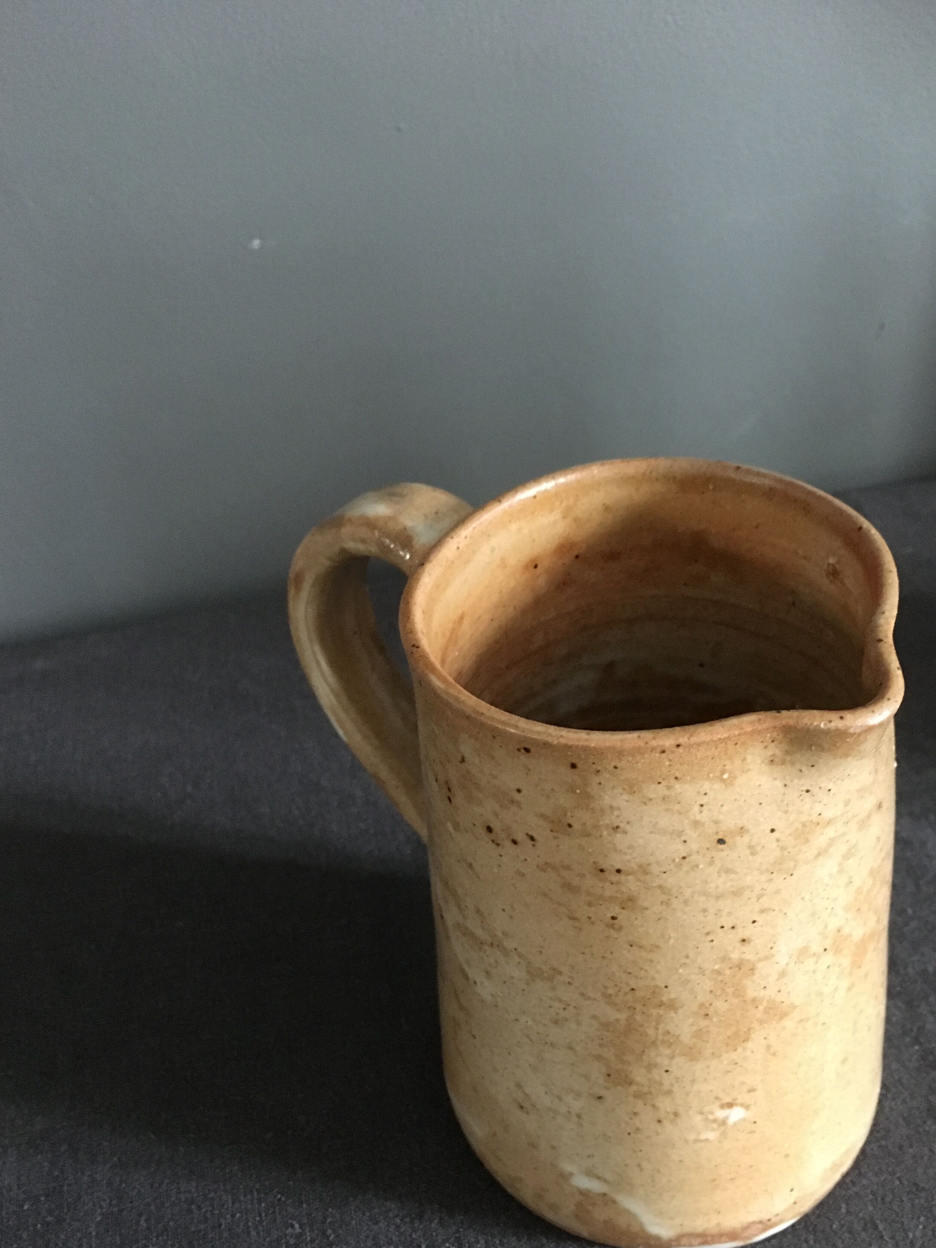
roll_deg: +2.9
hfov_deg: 40.6
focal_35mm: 35
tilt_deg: -38.9
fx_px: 1262
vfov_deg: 52.2
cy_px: 752
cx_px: 545
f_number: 2.2
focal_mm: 4.15
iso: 320
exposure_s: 1/17
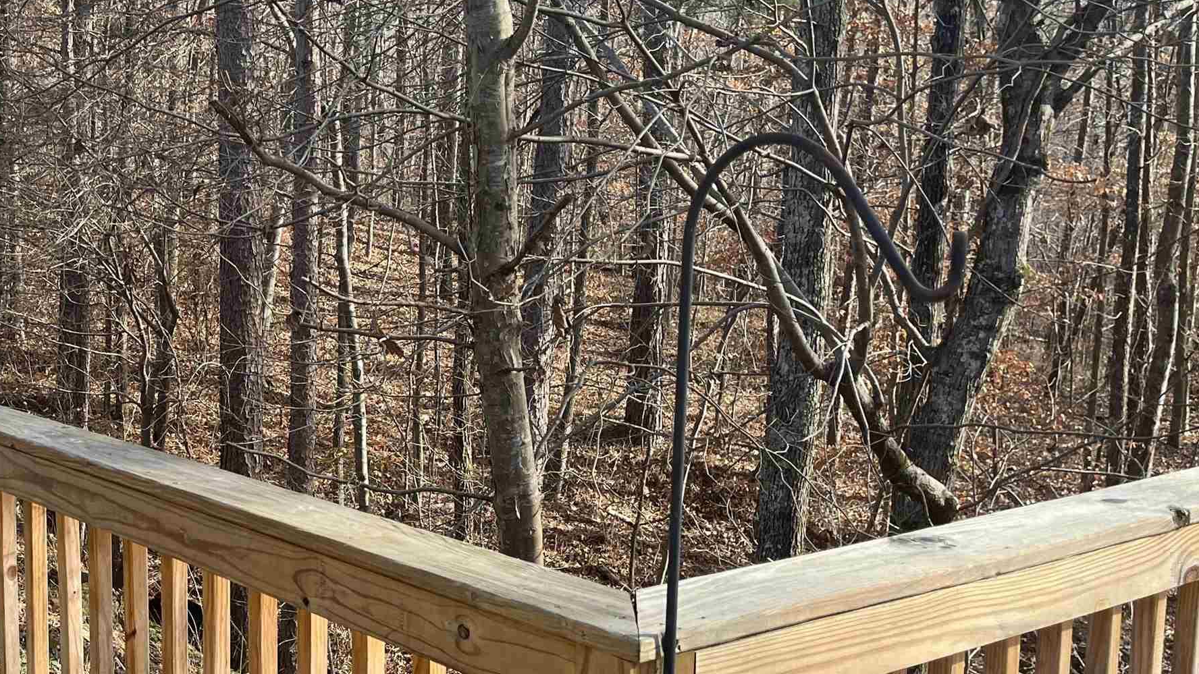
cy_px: 404
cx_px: 230
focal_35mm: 49
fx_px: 1558
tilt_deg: -9.9
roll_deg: +0.5
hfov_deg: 40.3
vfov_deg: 24.4
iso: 50
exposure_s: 1/388
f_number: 1.6
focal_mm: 5.1
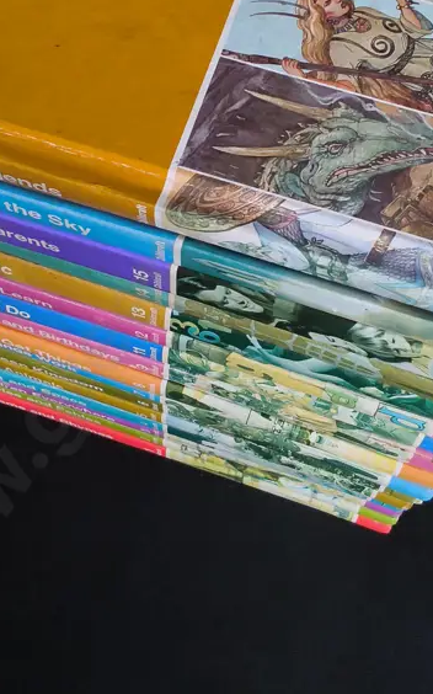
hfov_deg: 24.8
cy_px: 128
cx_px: 268
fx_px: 983
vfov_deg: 37.3
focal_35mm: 52
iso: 40
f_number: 2
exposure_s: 1/100
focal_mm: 2.87
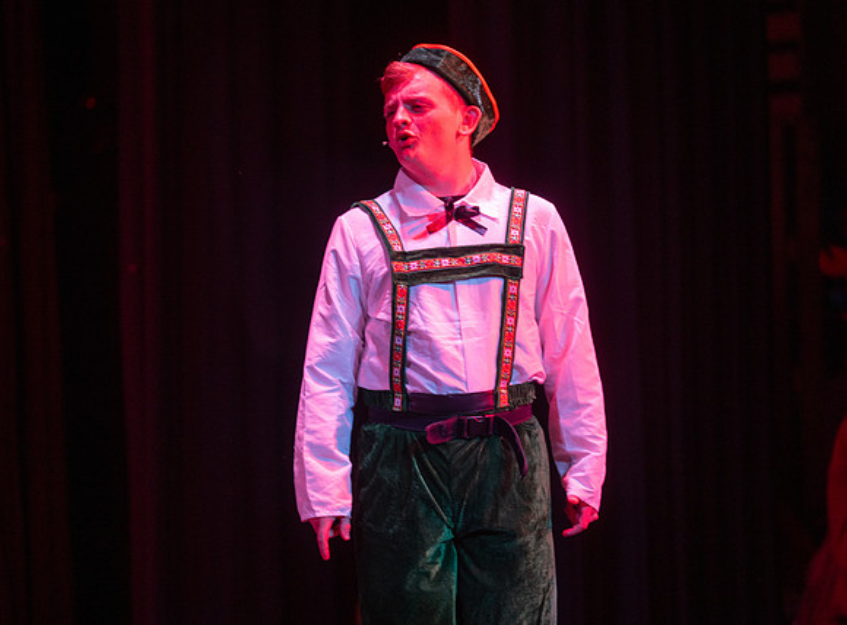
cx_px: 409
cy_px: 283
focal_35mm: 242
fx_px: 5892
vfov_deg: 6.1
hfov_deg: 8.2
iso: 900
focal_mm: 200
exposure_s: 1/250
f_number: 2.8
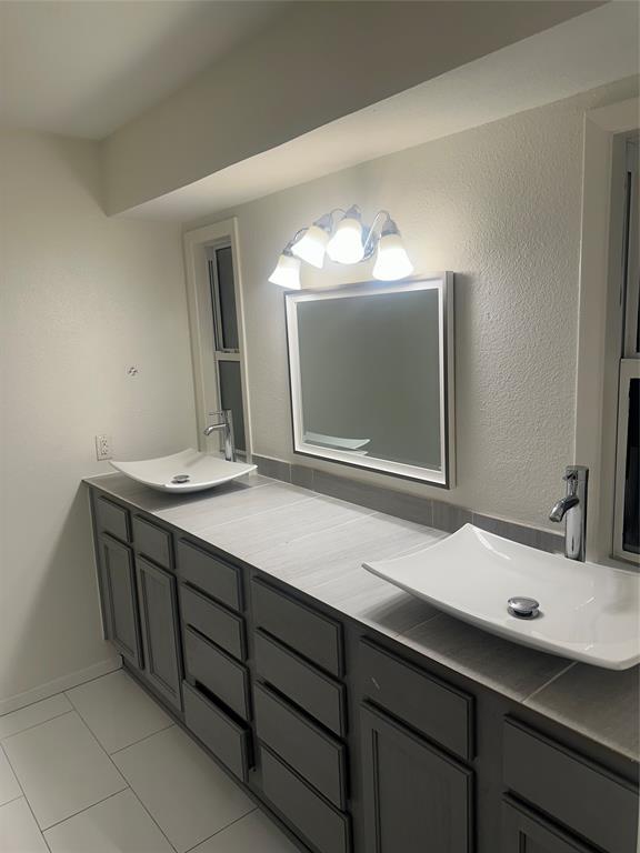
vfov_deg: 71.6
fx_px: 592
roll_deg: +2.2
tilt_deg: -11.7
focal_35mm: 24
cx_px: 320
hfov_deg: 56.8
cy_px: 426
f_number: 1.78
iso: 64
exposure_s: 1/153
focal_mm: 6.86
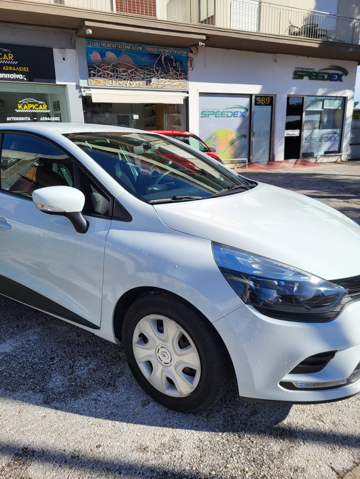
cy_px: 240
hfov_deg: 53.1
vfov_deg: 67.3
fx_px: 361
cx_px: 180
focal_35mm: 26
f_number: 1.8
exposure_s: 1/2593
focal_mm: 5.4
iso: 40
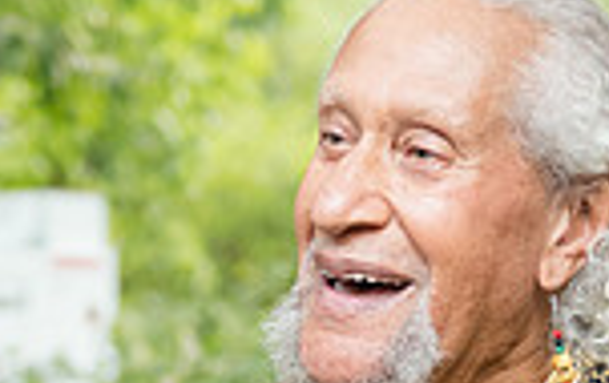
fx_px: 3043
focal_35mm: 183
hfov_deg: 11.4
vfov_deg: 7.0
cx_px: 220
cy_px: 672
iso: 2000
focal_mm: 38
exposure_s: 1/250
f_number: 2.8
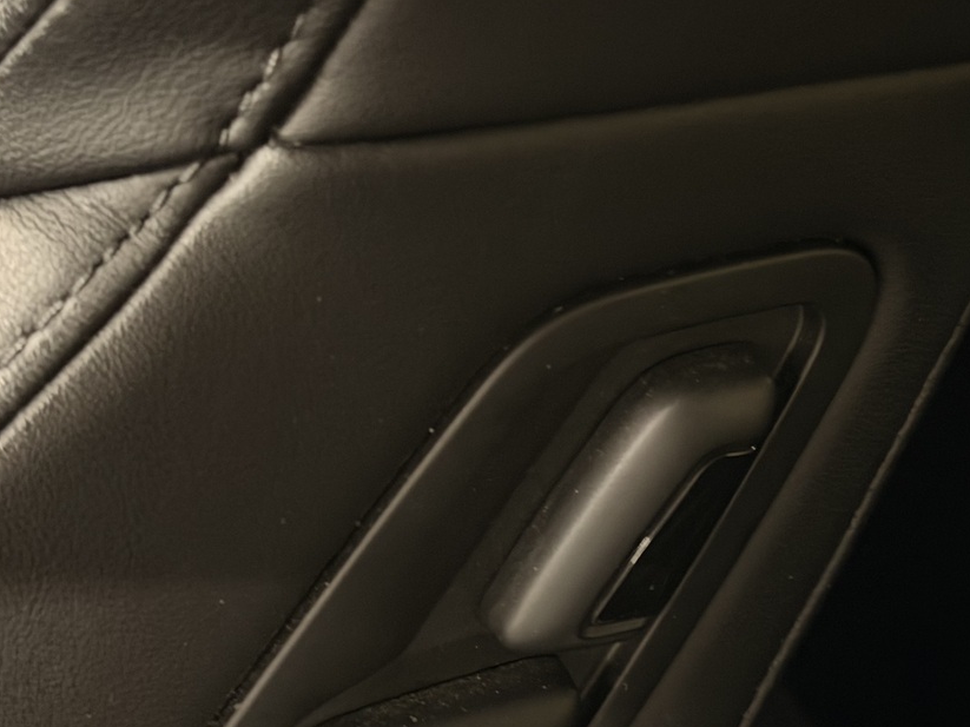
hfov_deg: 23.3
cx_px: 466
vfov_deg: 17.5
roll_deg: +0.8
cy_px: 531
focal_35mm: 84
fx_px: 2353
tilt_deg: -43.2
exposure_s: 1/15
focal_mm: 6.76
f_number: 1.78
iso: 2000
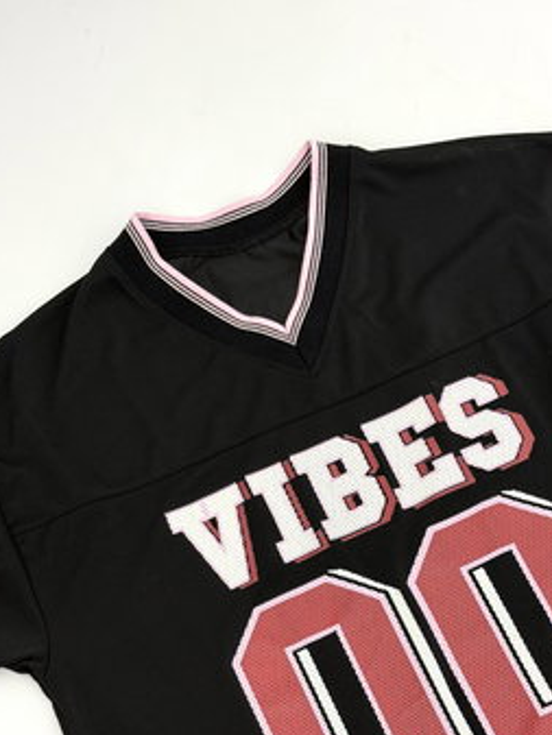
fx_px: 1615
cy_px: 540
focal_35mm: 76
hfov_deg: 19.4
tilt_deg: -71.0
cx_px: 233
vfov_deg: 25.4
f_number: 1.78
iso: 100
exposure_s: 1/50
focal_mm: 6.76
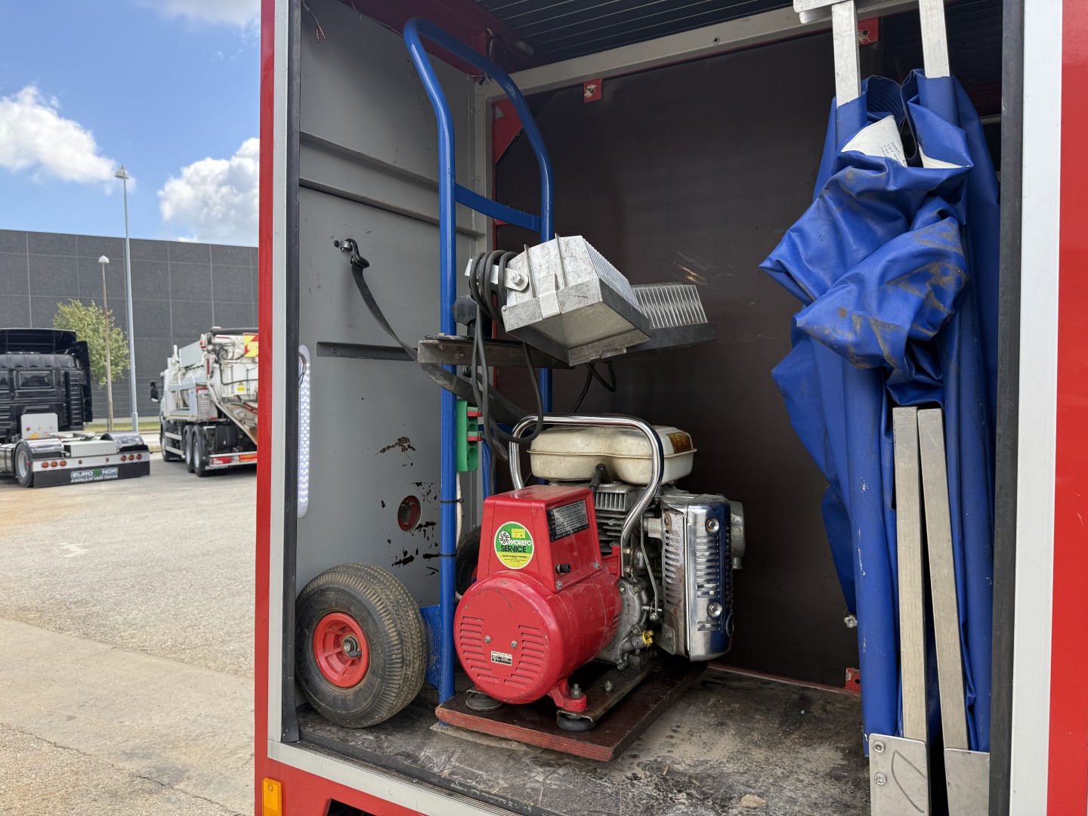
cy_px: 408
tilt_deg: -0.8
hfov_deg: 71.6
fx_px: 754
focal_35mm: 24
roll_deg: +1.8
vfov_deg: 56.8
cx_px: 544
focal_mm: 6.76
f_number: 1.78
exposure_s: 1/632
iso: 80
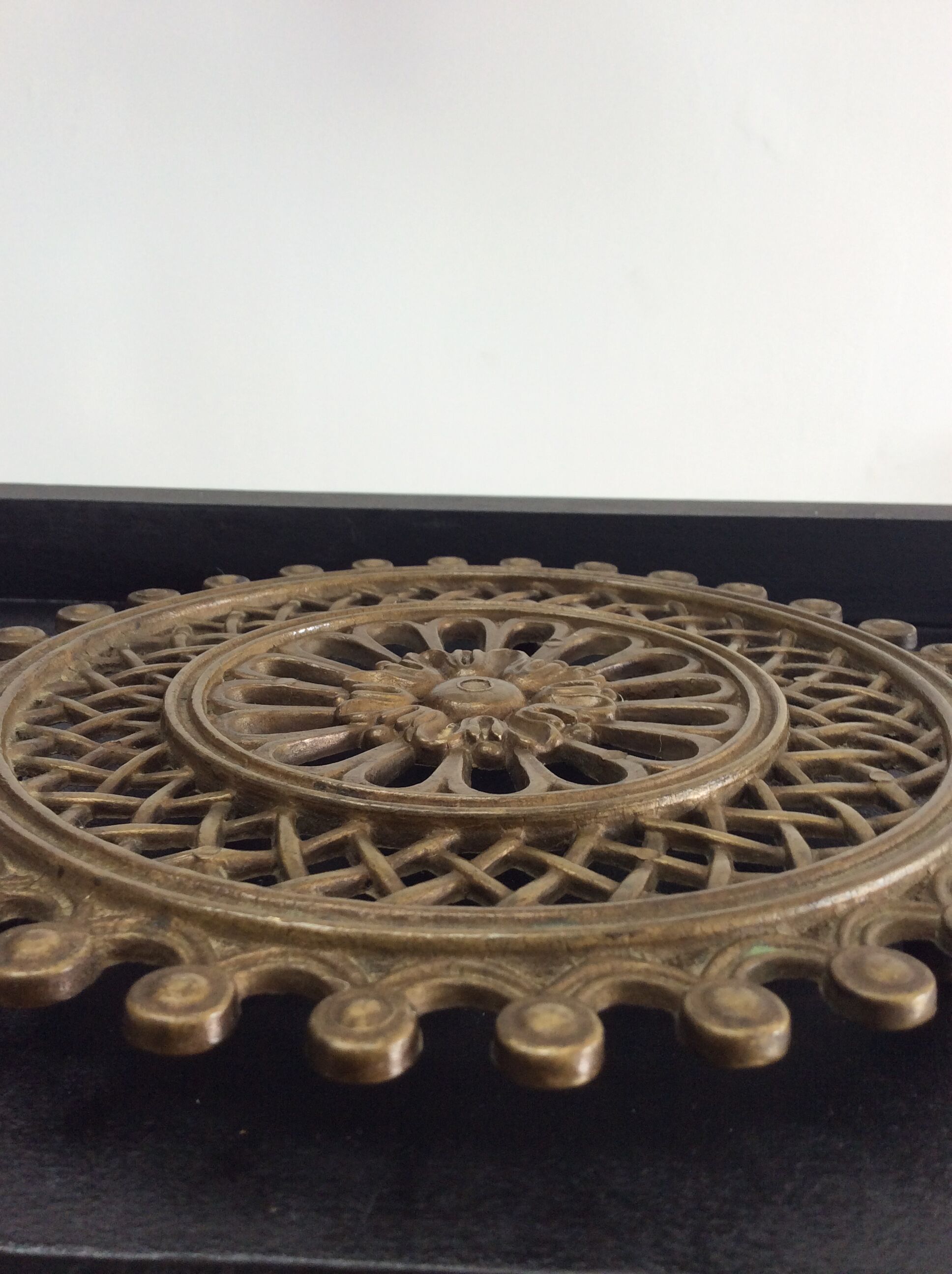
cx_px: 476
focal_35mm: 32
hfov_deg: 44.1
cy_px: 637
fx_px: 1177
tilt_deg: -15.1
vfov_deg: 56.9
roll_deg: -1.0
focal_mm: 3.3
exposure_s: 1/50
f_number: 2.4
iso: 32
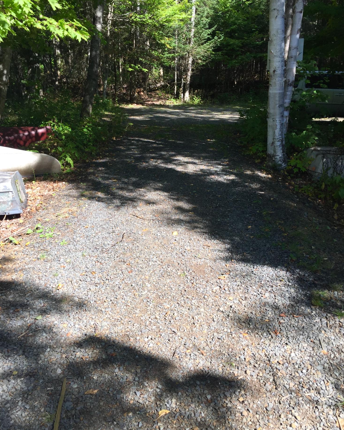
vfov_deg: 57.2
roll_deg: +0.7
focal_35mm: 31
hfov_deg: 47.1
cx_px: 168
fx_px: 394
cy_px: 212
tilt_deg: -11.5
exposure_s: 1/628
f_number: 2.2
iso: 32
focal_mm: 4.15
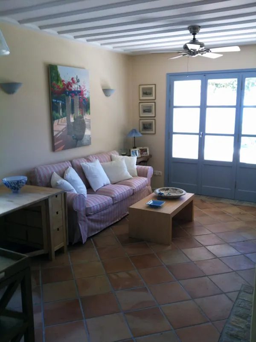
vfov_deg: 52.7
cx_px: 128
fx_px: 346
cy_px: 171
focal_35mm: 35
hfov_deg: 40.6
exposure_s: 1/40
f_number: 2.8
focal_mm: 3.85
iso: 100
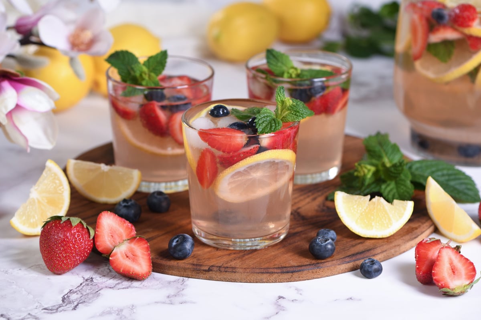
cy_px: 160
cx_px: 240
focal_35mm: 105
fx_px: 1402
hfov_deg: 19.5
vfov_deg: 13.0
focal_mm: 105
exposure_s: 1/60
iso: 100
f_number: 9
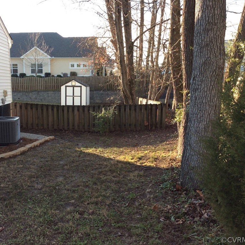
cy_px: 122
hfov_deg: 43.5
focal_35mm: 38
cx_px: 93
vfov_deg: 43.9
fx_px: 304
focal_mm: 3.3
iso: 32
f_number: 2.4
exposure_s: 1/186
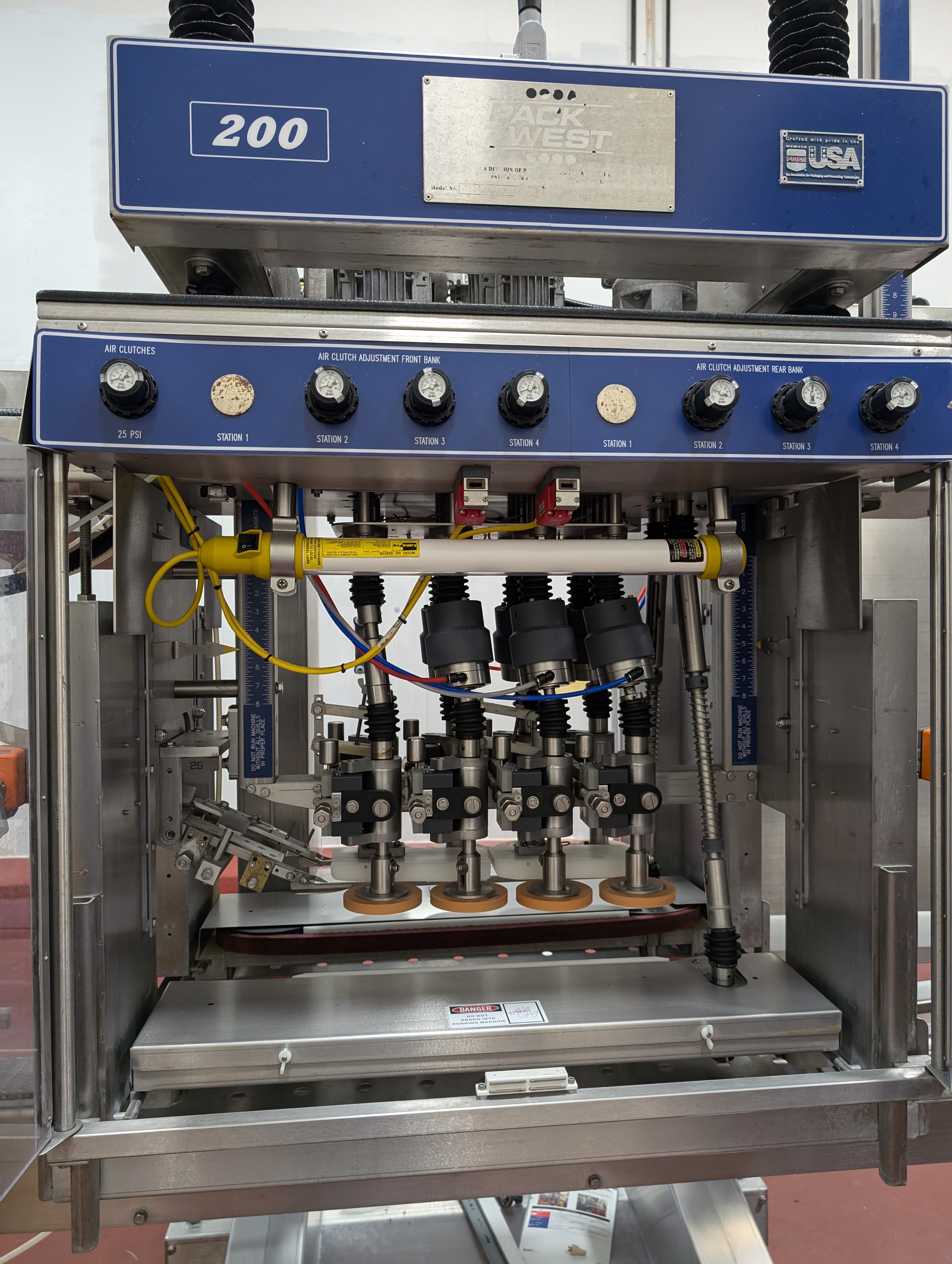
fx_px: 878
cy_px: 632
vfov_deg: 71.5
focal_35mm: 24
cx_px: 476
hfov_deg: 56.9
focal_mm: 6.9
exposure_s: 1/122
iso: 576
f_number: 1.68
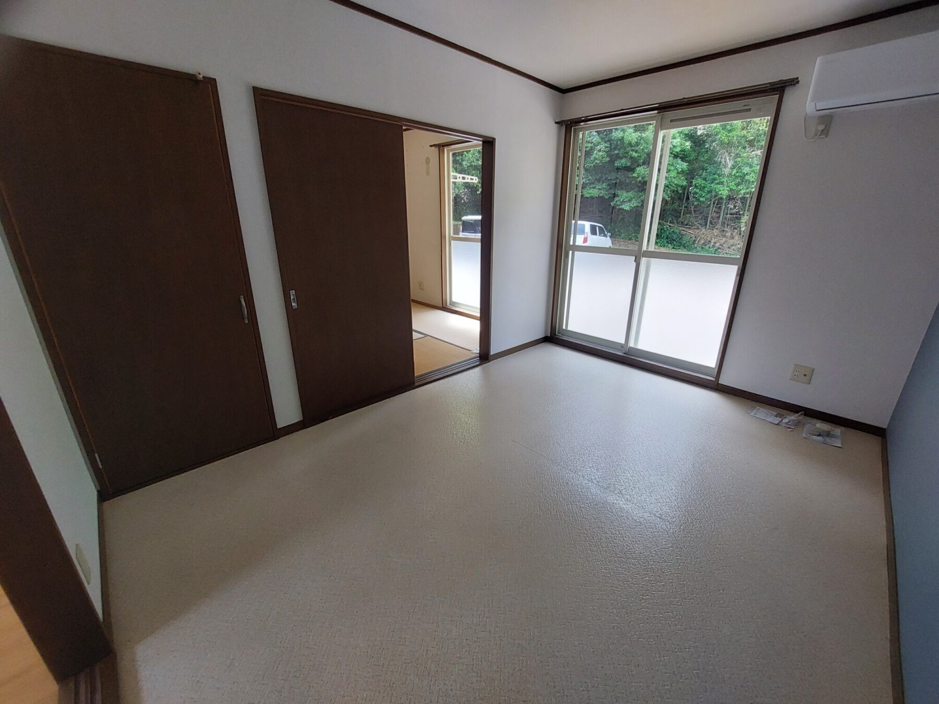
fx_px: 353
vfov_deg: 89.9
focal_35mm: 13
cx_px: 470
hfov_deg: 106.2
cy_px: 352
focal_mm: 1.74
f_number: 2.2
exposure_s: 1/60
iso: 50
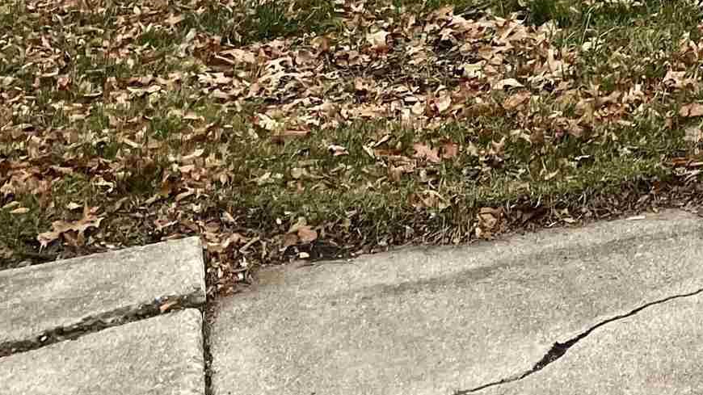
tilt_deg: -2.2
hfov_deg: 18.1
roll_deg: -0.6
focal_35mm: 100
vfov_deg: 11.2
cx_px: 1164
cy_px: -336
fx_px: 1864
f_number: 1.6
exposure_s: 1/121
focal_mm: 4.2
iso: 50
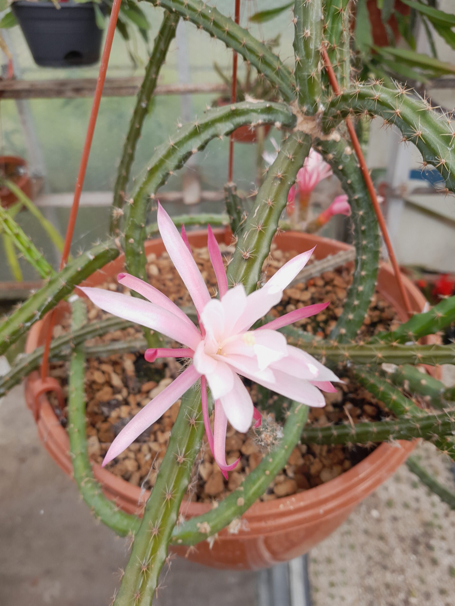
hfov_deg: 53.1
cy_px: 303
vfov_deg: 67.3
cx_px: 228
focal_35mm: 26
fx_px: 456
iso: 40
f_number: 1.8
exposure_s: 1/155
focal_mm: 4
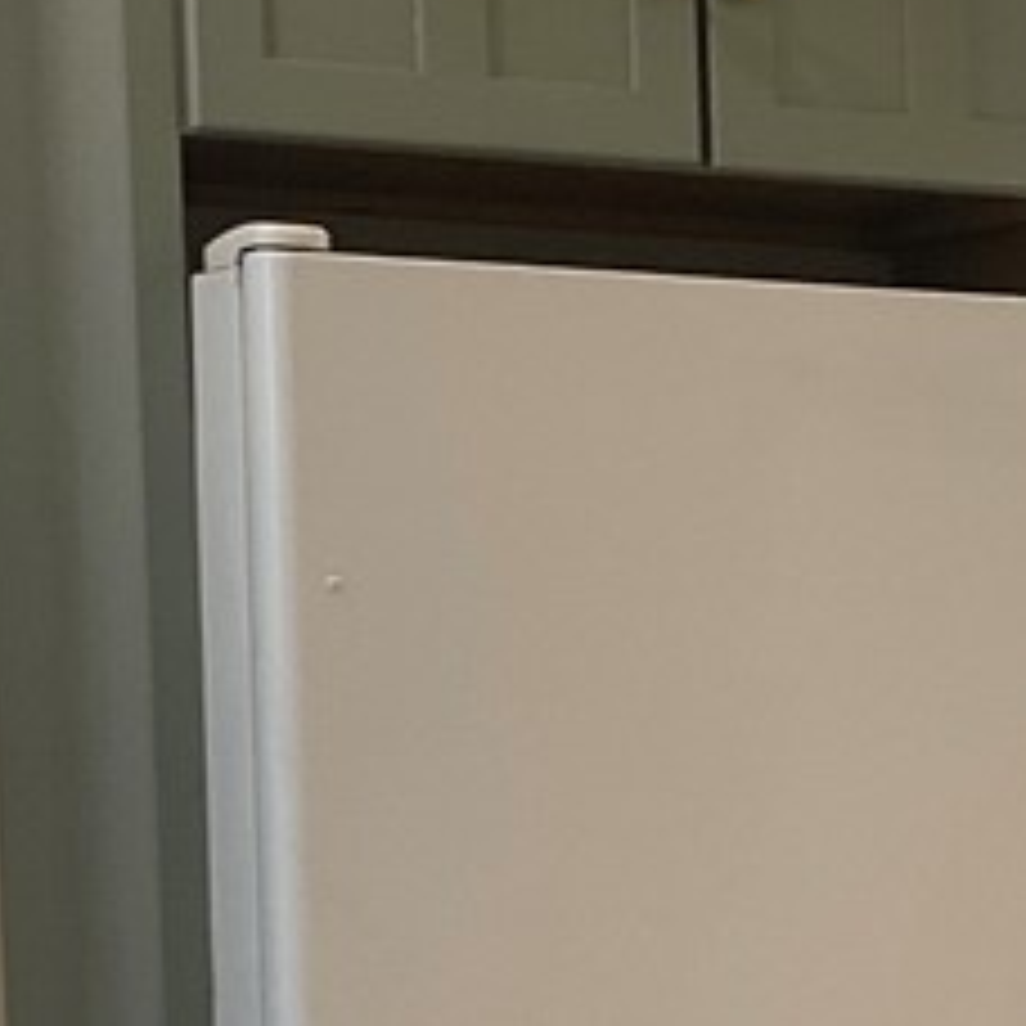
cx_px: 1593
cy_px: 1008
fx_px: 3856
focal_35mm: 115
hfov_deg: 14.1
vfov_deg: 14.9
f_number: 1.8
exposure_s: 1/60
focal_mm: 3
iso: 40
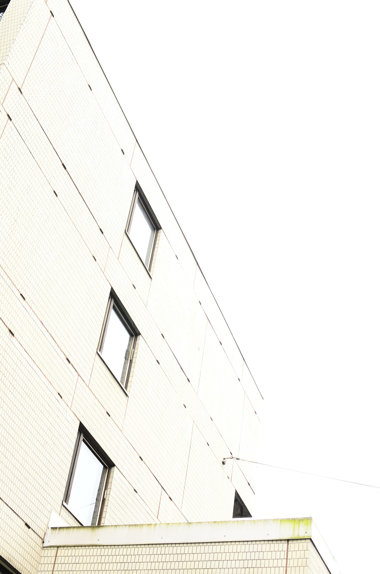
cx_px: 190
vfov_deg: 37.9
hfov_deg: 25.6
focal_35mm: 52
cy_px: 287
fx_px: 835
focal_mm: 35
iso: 400
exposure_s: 1/100
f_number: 5.6
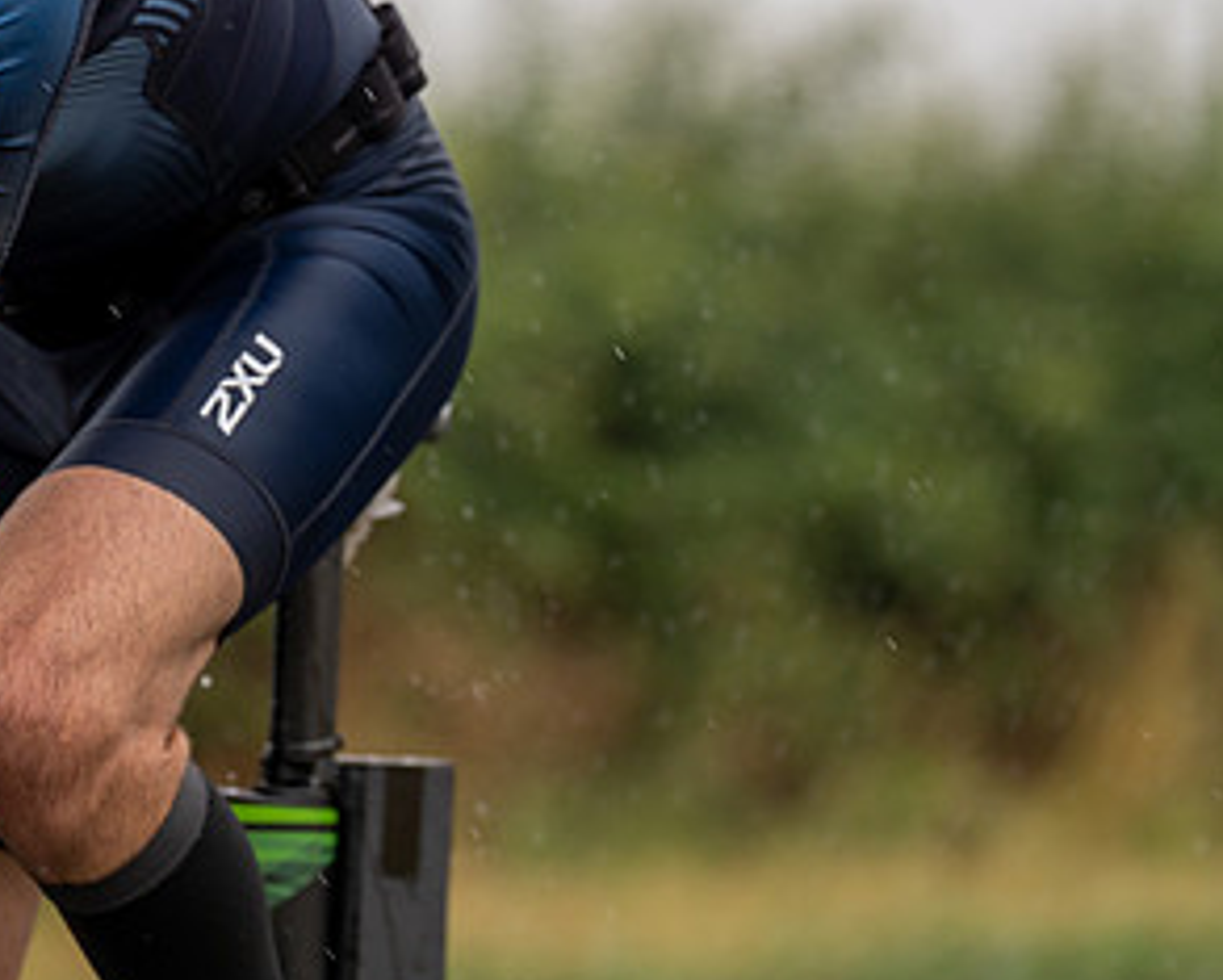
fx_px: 12677
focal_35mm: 350
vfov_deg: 4.4
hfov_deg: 5.5
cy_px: 304
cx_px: 46
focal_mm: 188
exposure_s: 1/1000
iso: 100
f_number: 4
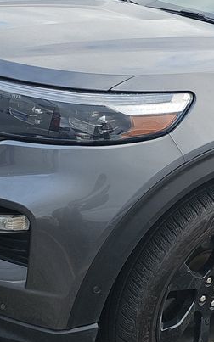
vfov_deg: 32.8
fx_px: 578
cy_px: 134
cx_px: 217
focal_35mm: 62
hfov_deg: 20.3
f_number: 1.7
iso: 50
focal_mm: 6.3
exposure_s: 1/199
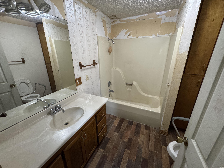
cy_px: 84
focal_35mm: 14
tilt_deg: -20.8
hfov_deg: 102.1
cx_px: 112
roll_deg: +0.5
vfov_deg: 85.7
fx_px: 91
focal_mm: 2.22
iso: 500
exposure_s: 1/60
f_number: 2.2
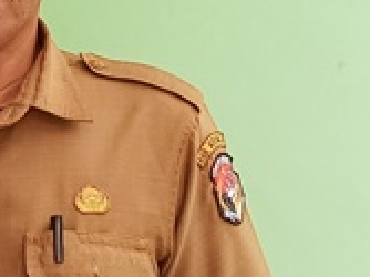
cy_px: -112
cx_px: 22
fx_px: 1378
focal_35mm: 129
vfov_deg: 11.1
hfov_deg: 15.1
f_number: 2
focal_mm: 2.79
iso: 101
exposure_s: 1/235
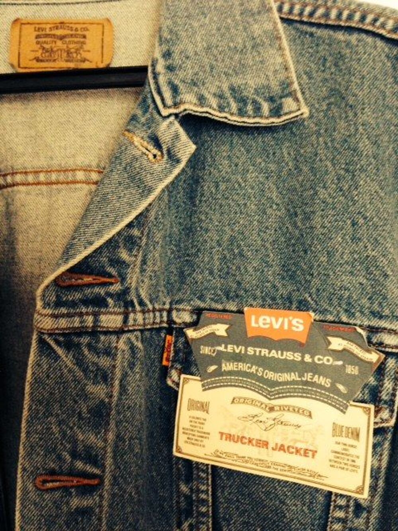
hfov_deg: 43.0
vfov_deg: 55.3
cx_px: 199
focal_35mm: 33
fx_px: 506
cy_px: 266
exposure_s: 1/20
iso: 320
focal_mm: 4.12
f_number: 2.4
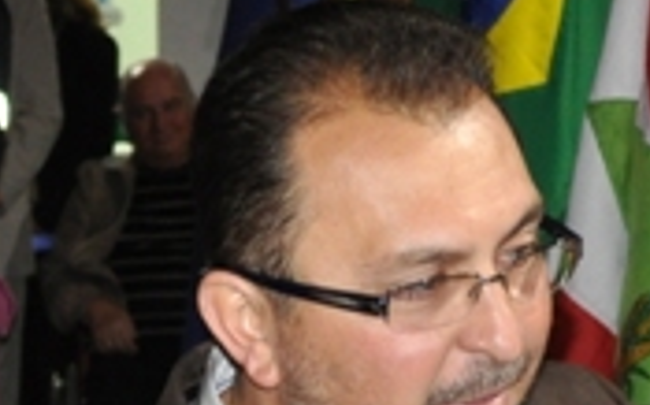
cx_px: 360
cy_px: 936
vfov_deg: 7.6
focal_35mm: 161
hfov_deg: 13.0
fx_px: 2849
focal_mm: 18
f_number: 3.5
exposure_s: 1/60
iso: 800
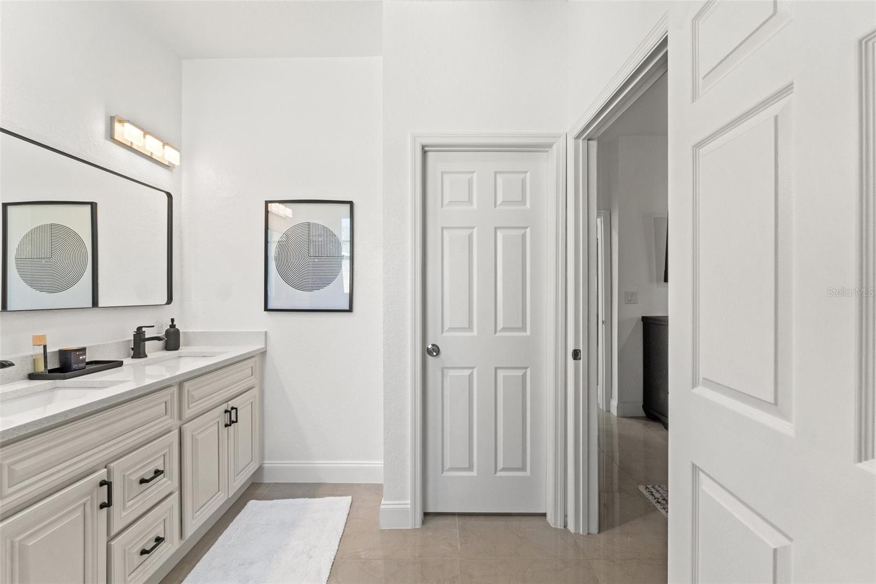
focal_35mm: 15
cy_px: 292
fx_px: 365
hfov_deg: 100.4
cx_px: 438
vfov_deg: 77.3
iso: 400
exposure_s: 1/20
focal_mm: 10
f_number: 7.1
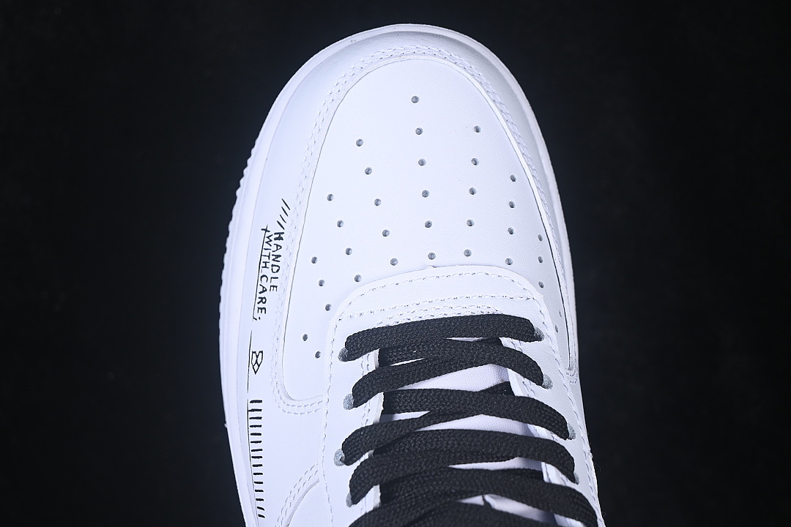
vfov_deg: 18.2
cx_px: 396
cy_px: 264
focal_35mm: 75
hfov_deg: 27.0
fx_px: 1648
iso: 160
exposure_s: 1/80
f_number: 7.1
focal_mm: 50
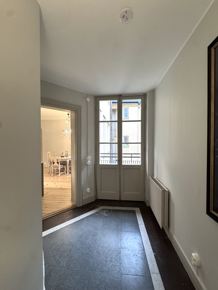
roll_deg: +0.0
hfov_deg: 85.7
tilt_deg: -0.8
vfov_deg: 102.1
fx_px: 118
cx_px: 109
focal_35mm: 14
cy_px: 145
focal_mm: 2.22
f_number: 2.2
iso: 160
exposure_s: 1/50
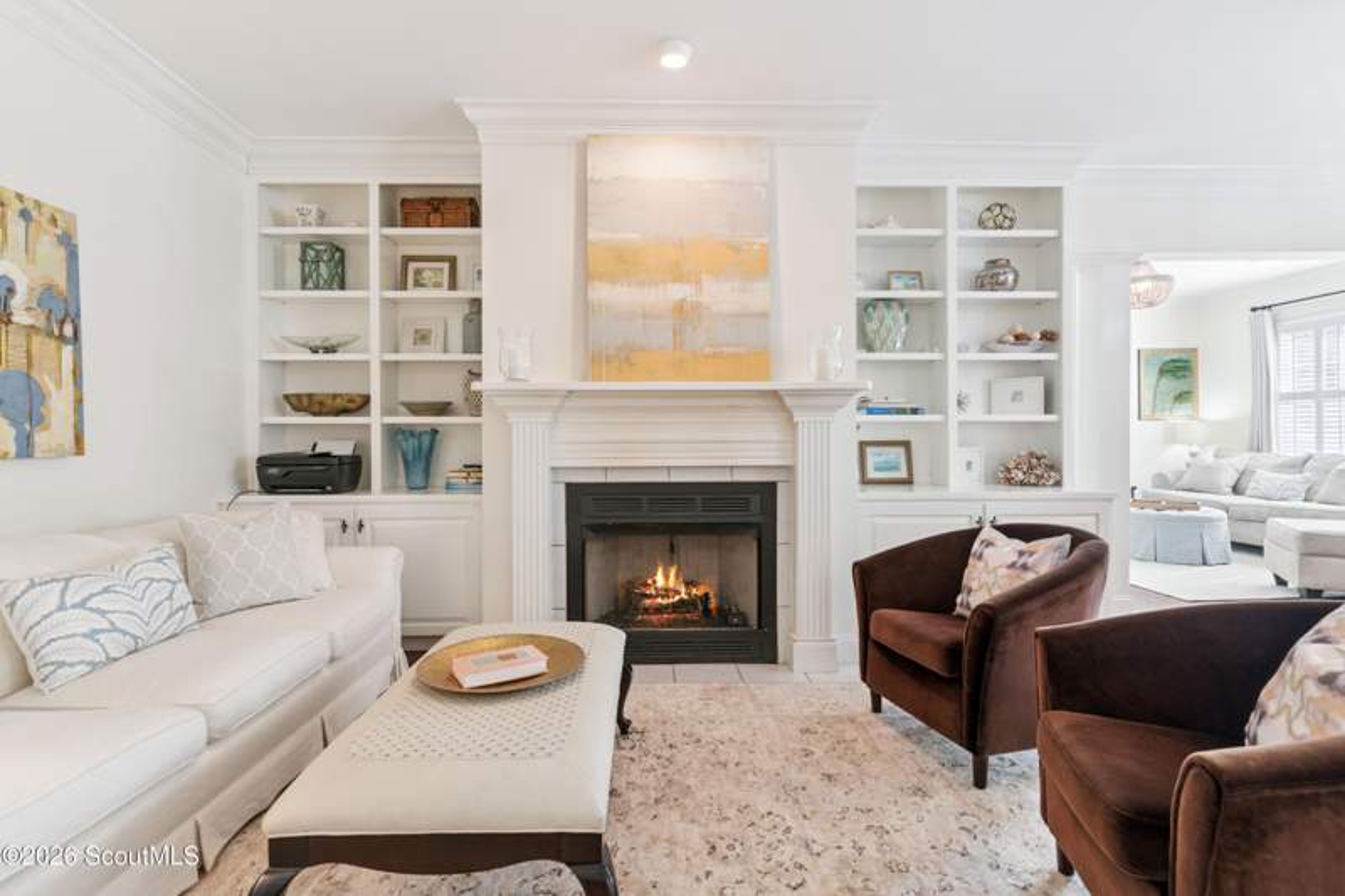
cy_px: 448
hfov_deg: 93.3
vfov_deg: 70.4
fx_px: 635
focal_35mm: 17
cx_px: 672
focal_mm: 17
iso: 250
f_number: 8
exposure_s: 1/5
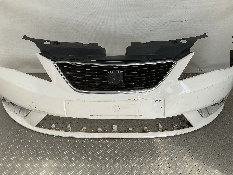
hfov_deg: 61.7
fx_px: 195
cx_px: 116
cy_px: 88
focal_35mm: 29
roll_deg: -2.4
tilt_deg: -29.6
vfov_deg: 48.2
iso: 16
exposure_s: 1/586
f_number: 1.8
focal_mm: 3
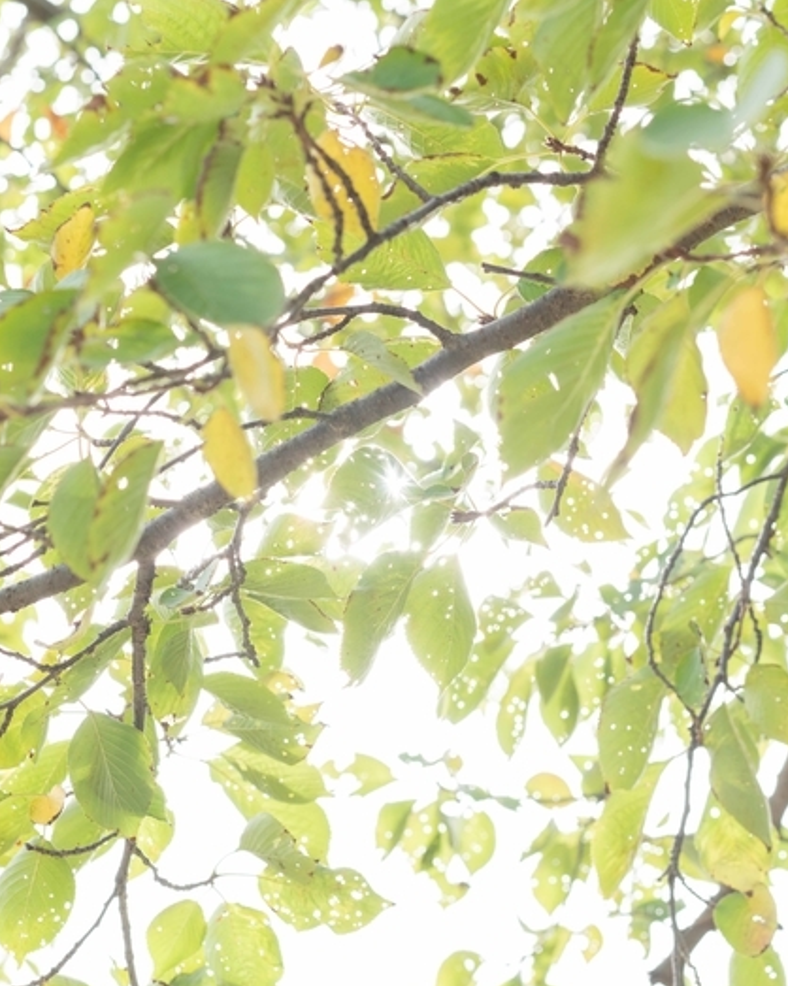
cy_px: 501
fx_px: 2304
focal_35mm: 79
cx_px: 377
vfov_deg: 24.2
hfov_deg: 19.4
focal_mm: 55
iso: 400
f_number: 5
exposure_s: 1/320
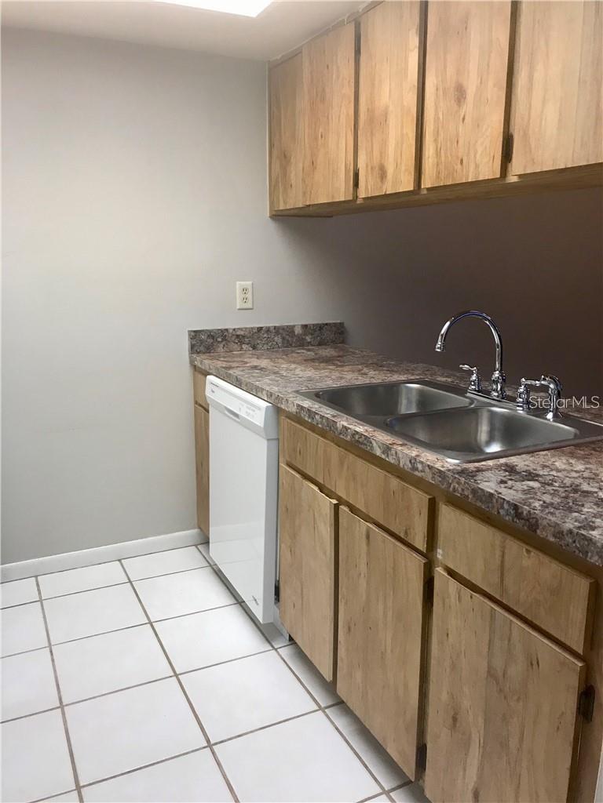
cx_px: 302
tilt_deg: -11.8
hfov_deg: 49.7
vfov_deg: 63.4
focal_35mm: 28
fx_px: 650
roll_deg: +0.6
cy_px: 402
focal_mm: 3.99
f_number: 1.8
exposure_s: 1/30
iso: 25
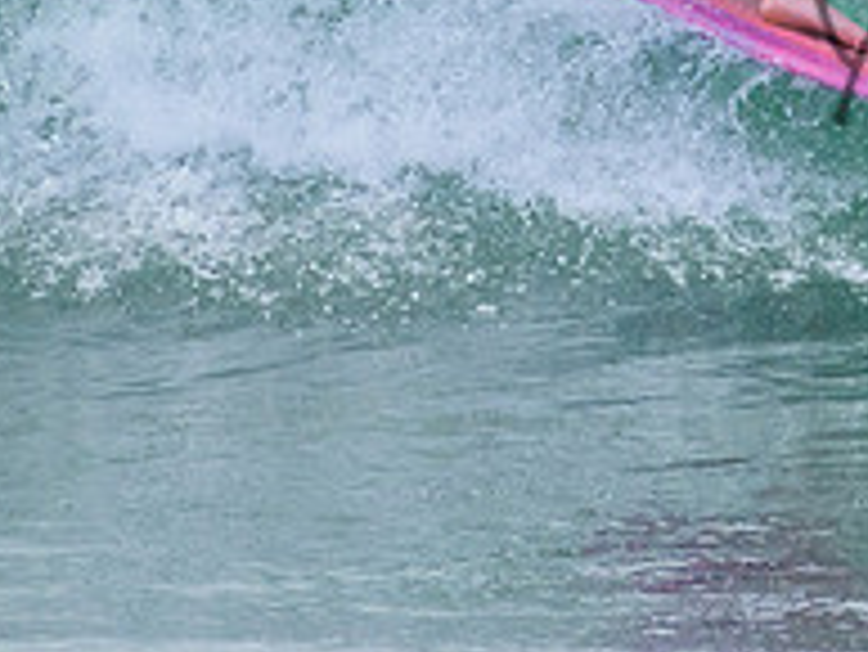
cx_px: 1084
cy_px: -248
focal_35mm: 3176
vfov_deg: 0.5
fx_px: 79688
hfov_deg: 0.6
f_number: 11
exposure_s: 1/1600
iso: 2000
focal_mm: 800
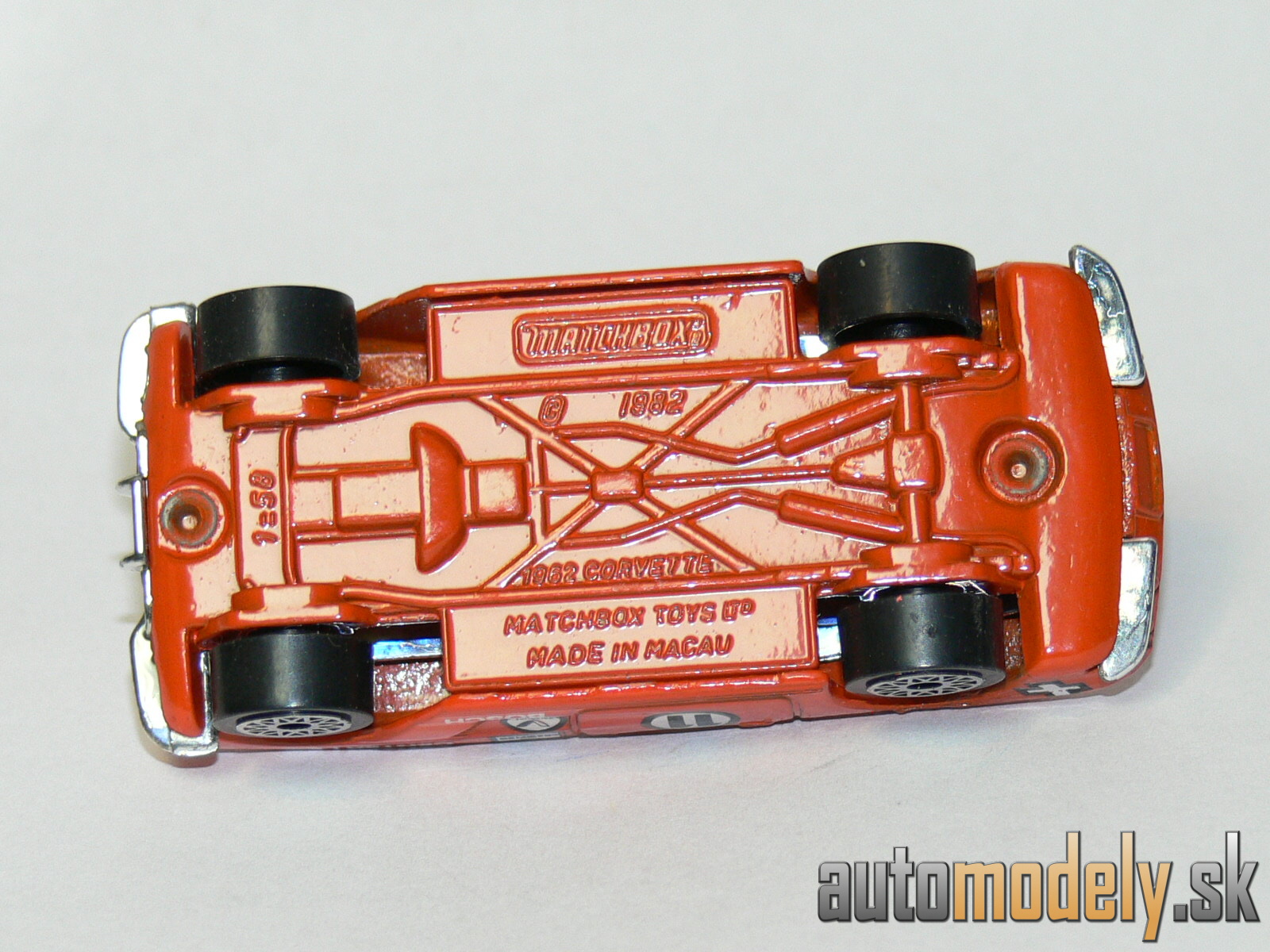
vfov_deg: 9.0
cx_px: 635
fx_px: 6054
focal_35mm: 165
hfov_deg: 12.0
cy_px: 476
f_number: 3.2
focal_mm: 22
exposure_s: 1/30
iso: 80
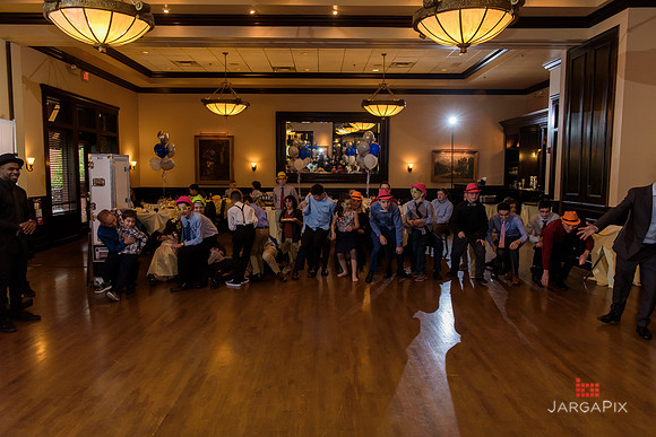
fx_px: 510
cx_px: 328
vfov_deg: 46.4
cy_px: 218
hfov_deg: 65.5
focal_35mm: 28
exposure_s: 1/125
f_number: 3.2
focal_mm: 28
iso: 1600
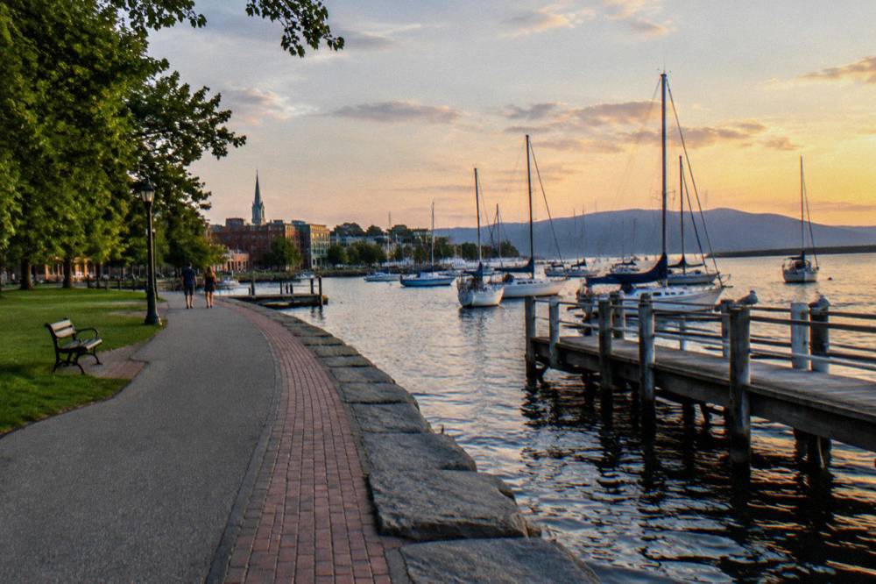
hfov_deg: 48.5
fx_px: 973
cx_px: 438
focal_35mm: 40
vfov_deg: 33.4
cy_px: 292
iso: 5000
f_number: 7.1
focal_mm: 40
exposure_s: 1/30
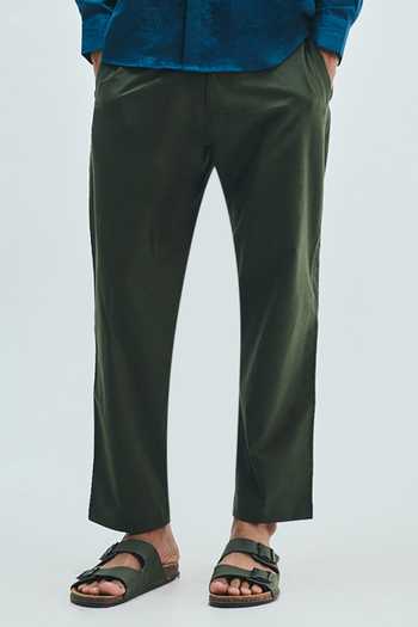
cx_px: 209
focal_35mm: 56
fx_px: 975
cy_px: 314
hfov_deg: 24.2
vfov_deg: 35.6
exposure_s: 1/125
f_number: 8
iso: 400
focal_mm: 56
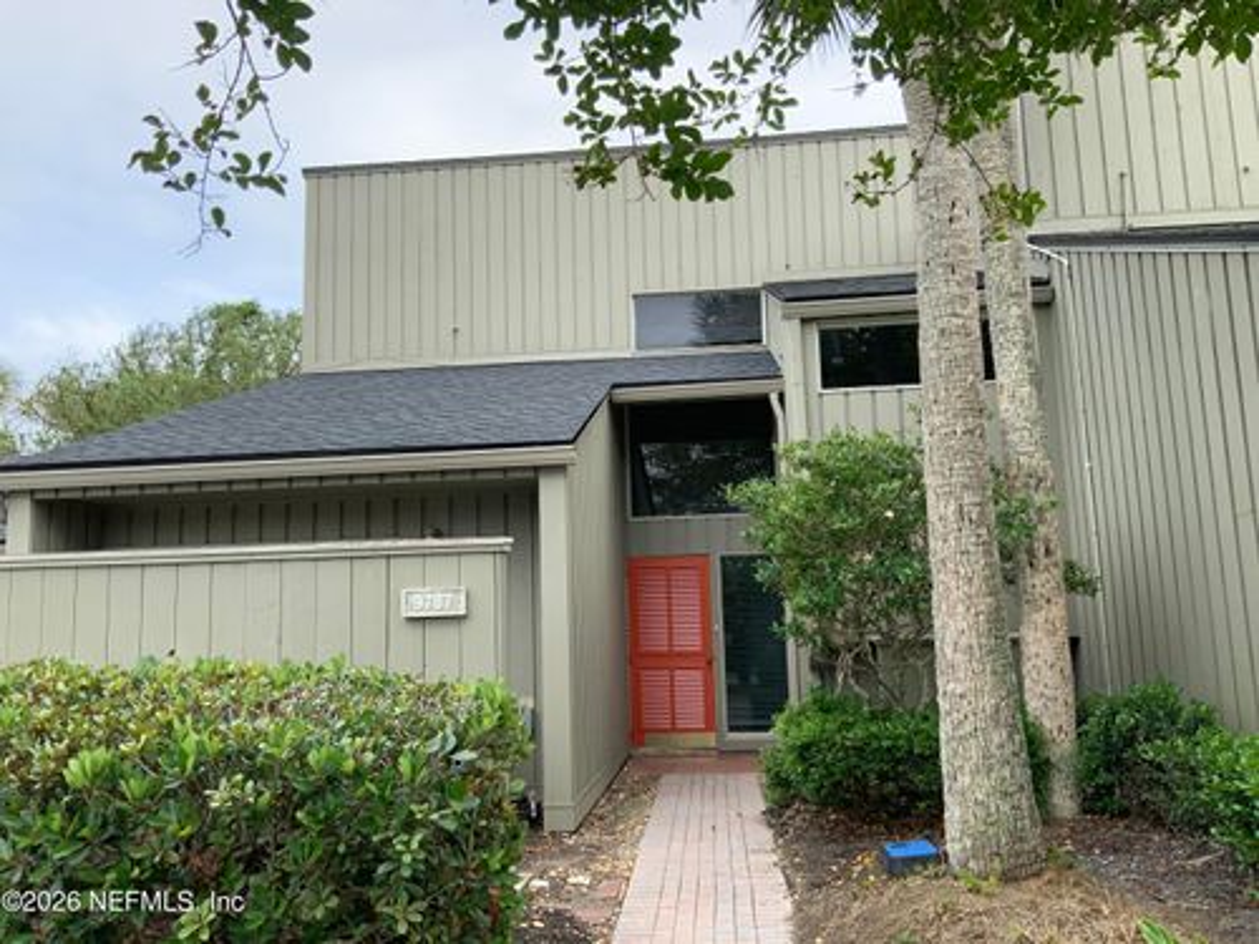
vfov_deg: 48.2
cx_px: 630
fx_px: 1055
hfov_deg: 61.7
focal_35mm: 29
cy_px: 472
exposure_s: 1/709
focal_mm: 3
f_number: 1.8
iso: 16
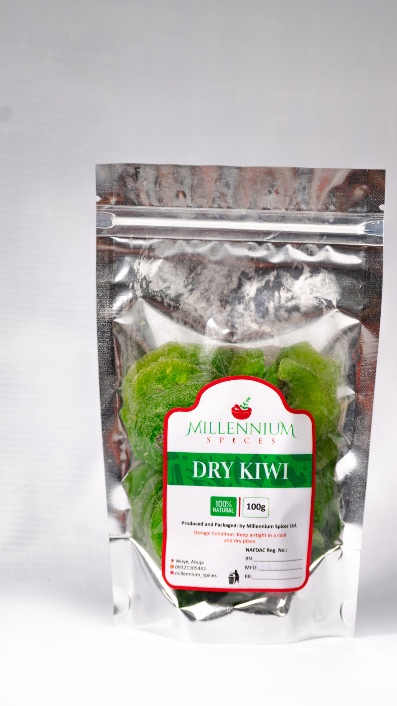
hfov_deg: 10.3
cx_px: 227
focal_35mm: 118
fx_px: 2208
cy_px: 354
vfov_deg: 18.2
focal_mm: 75
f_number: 4.8
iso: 100
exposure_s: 1/200
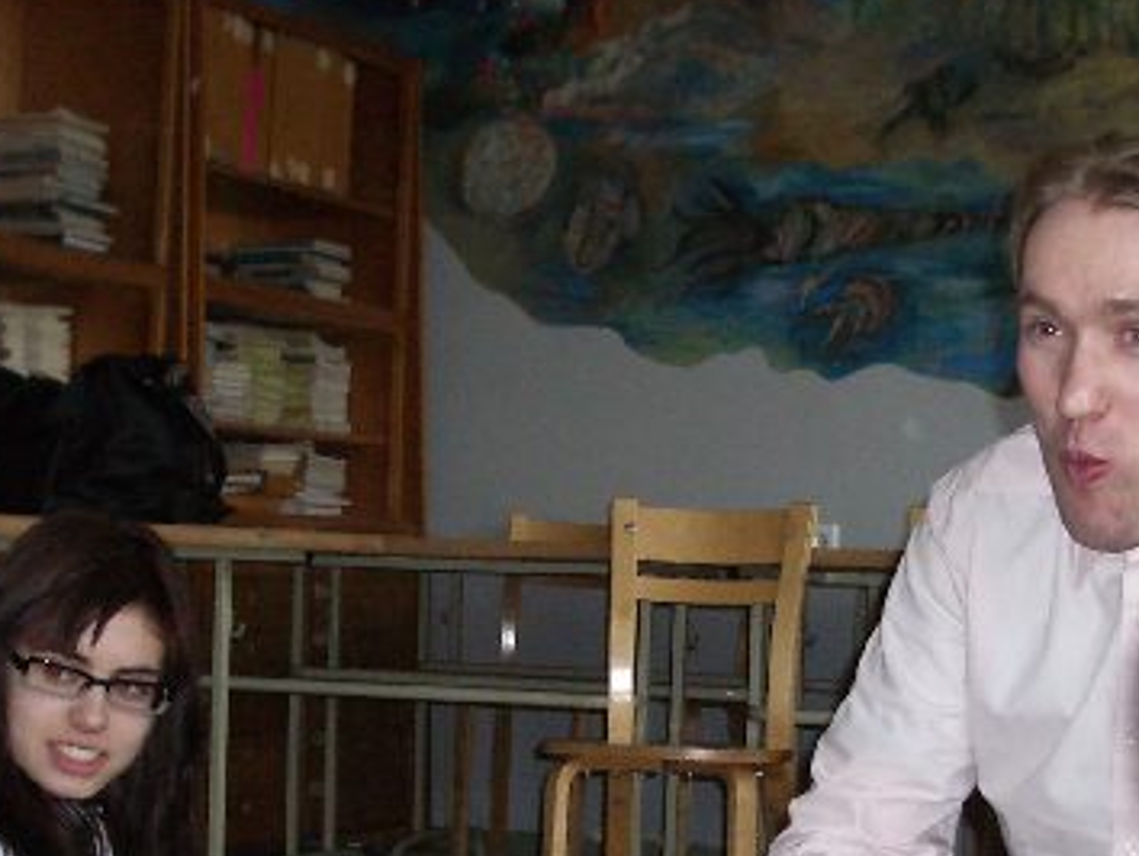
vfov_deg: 18.4
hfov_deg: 24.7
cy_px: 766
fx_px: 2601
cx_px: 624
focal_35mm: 79
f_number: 2.6
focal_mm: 5.8
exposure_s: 1/60
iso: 200
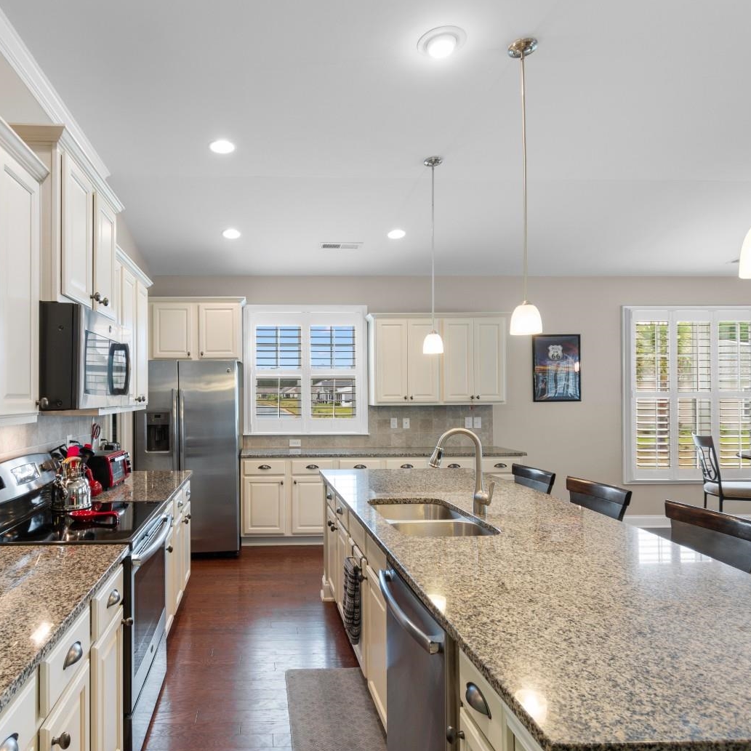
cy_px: 385
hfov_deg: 73.2
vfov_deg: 74.8
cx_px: 268
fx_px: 491
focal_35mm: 20
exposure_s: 1/6
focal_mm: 10
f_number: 4.5
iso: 100
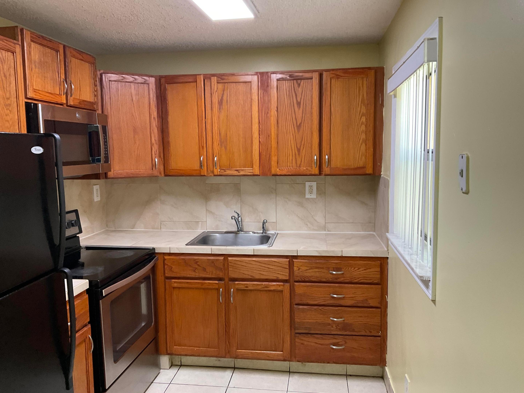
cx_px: 262
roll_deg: +1.4
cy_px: 196
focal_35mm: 29
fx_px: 439
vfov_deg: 48.2
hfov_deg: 61.7
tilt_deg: -7.1
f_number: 1.8
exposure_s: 1/60
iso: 100
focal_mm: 3
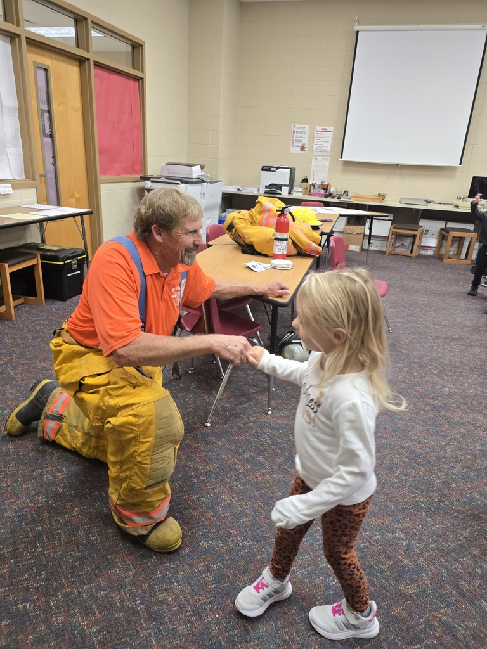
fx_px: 431
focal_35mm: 23
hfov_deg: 58.9
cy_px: 324
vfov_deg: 73.9
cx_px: 244
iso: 320
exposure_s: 1/120
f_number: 1.7
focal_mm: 6.3
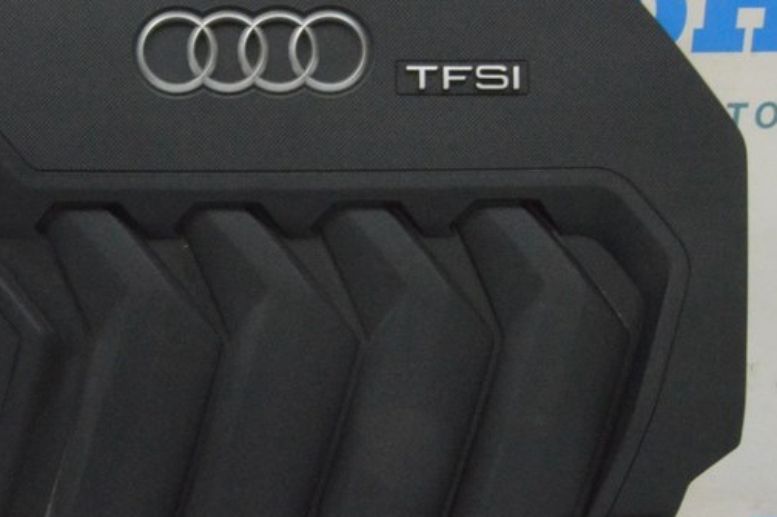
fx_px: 1445
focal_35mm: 67
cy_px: 265
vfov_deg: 20.3
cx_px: 276
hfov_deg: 29.9
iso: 6400
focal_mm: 22
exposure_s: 1/15
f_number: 20
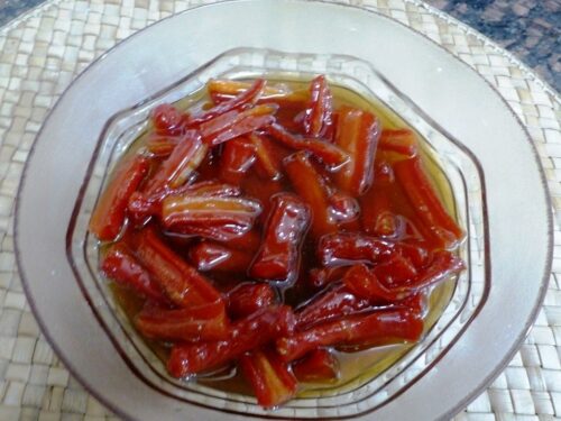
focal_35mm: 24
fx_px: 389
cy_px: 210
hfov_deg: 71.6
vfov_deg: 56.8
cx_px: 280
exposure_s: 1/5
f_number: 3.3
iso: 400
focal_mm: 4.3
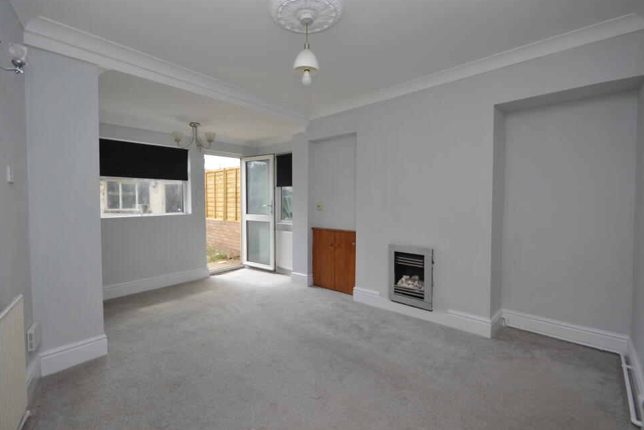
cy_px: 209
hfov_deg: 96.7
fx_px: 286
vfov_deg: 73.8
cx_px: 315
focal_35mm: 16
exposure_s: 1/125
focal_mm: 10
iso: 200
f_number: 5.6
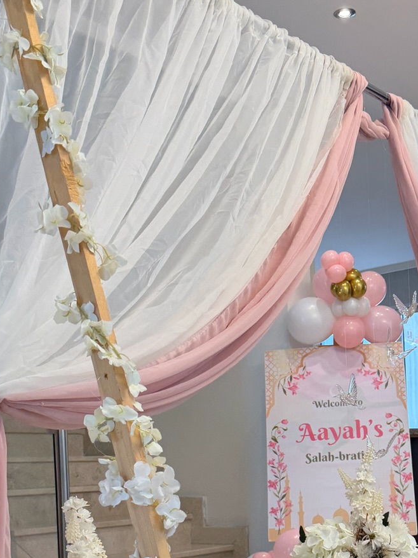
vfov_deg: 33.3
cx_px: 265
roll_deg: +2.7
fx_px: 902
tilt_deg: +0.5
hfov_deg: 26.0
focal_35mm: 56
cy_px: 453
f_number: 1.78
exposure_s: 1/120
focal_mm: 6.76
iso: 100
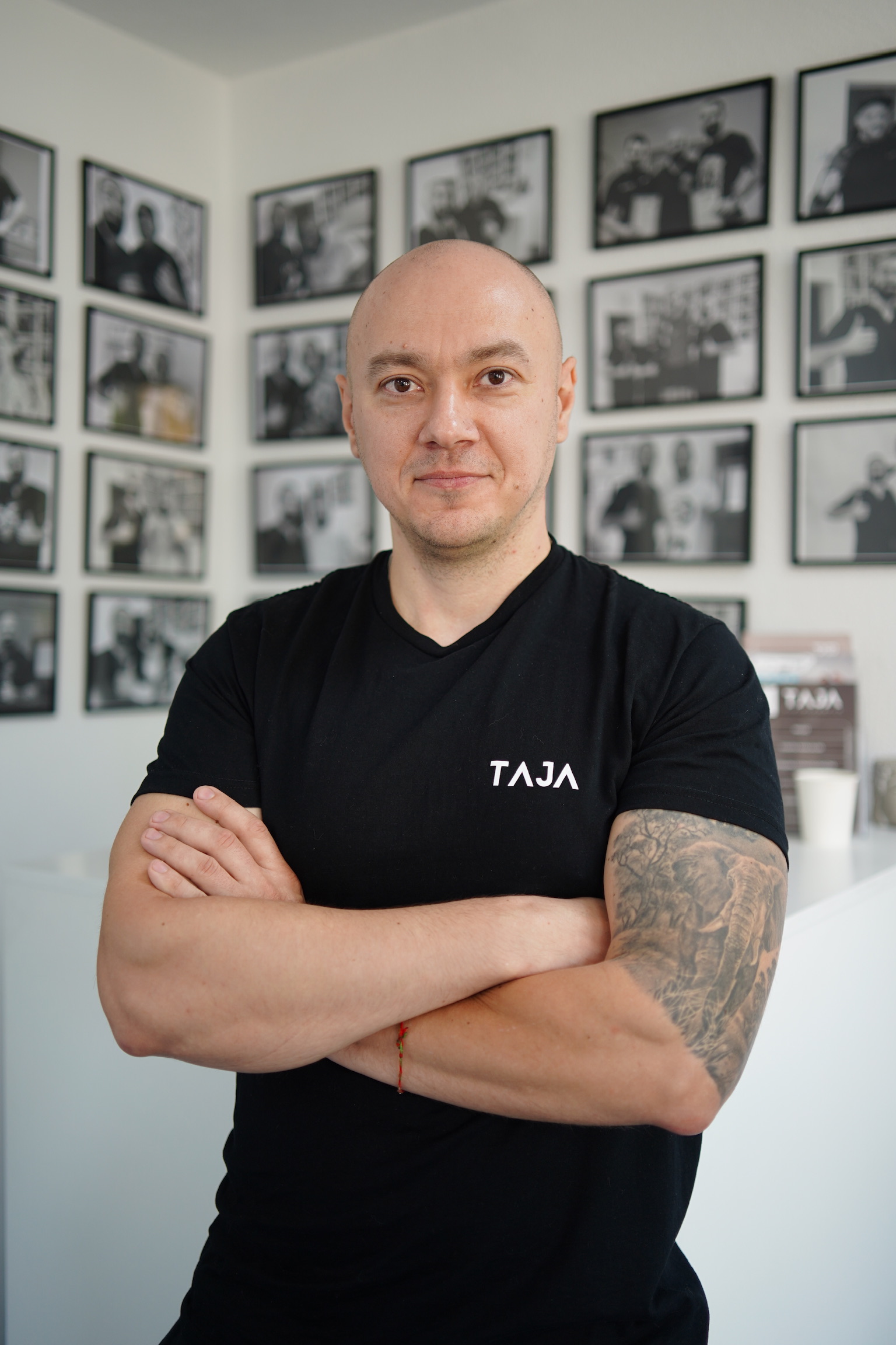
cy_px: 672
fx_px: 1307
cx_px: 448
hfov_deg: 37.9
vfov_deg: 54.4
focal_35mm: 35
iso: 200
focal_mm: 35
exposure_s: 1/125
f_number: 1.8
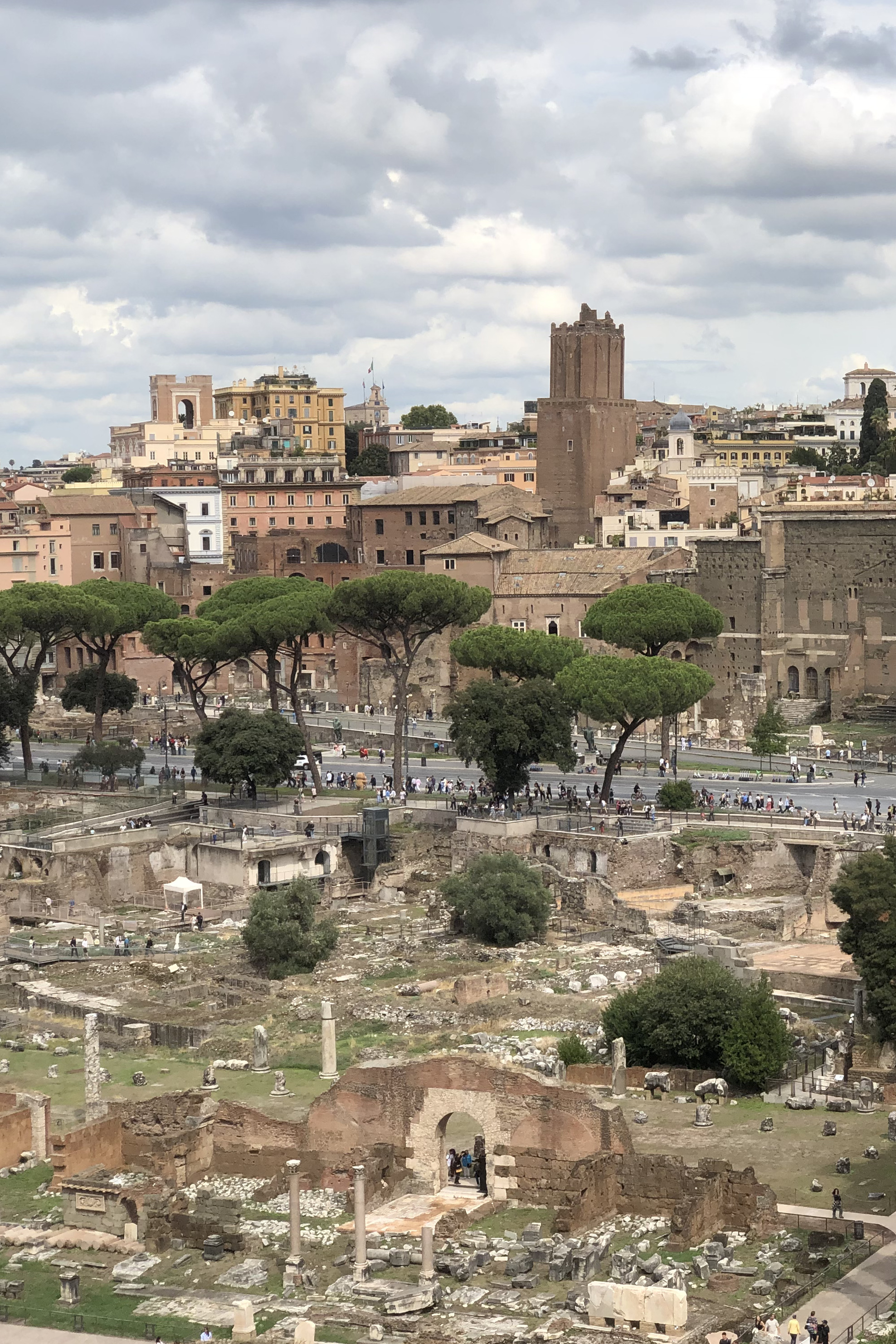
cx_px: 776
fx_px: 2724
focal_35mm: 73
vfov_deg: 27.7
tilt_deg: -4.1
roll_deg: +1.8
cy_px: 679
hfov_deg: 18.4
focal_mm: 6
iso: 16
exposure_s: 1/1185
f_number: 2.4
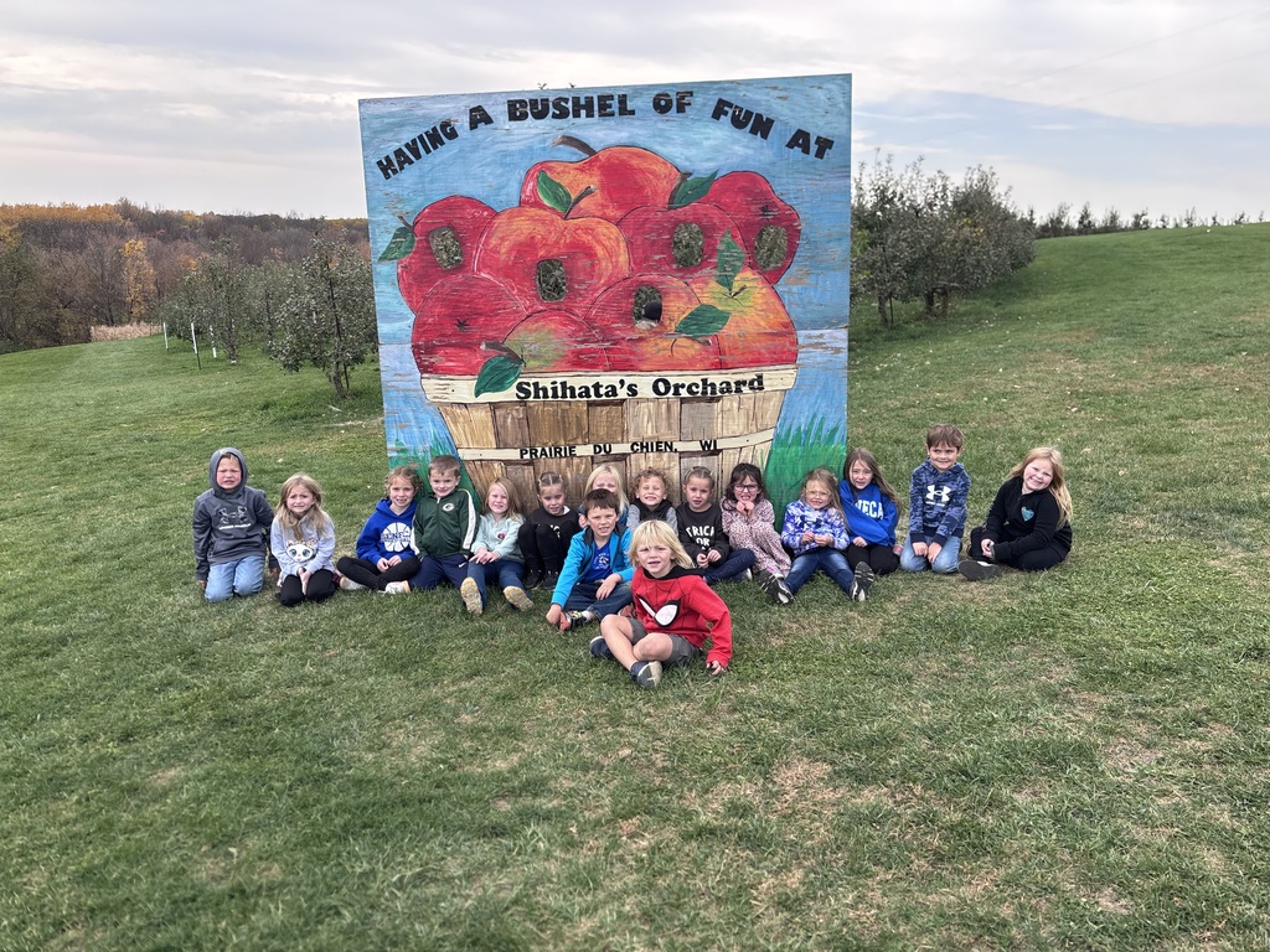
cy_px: 476
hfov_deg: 67.3
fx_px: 954
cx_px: 635
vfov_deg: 53.1
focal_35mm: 26
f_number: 1.6
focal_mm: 5.96
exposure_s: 1/736
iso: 50
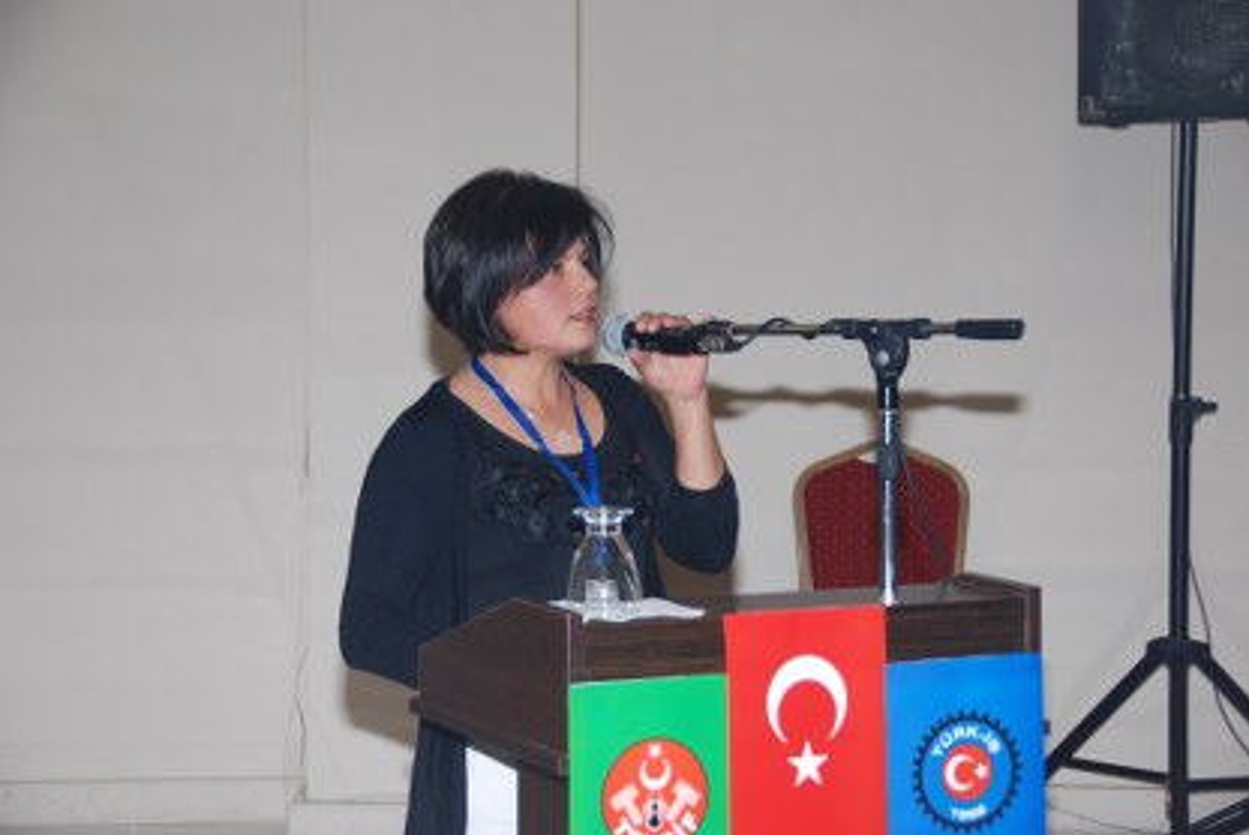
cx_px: 624
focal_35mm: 94
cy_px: 421
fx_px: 3263
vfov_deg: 14.6
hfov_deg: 21.7
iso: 200
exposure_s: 1/60
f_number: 5
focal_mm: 62
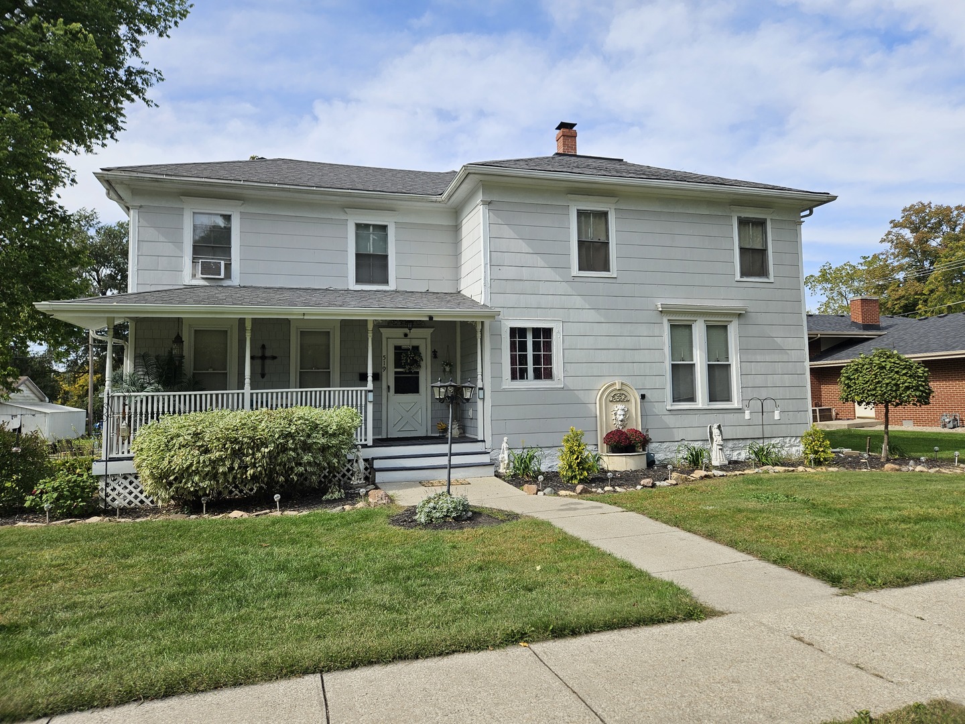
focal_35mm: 23
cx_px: 482
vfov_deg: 58.9
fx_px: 641
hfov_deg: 73.9
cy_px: 362
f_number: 1.8
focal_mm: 5.4
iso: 25
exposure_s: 1/1780
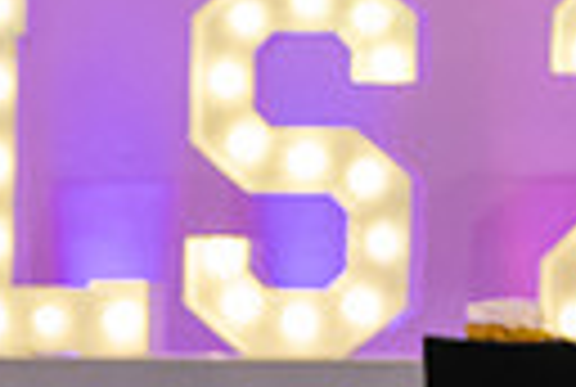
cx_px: -610
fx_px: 5645
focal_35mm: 352
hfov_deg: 5.7
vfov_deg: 3.9
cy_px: 689
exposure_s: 1/800
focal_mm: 65
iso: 4000
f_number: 2.5
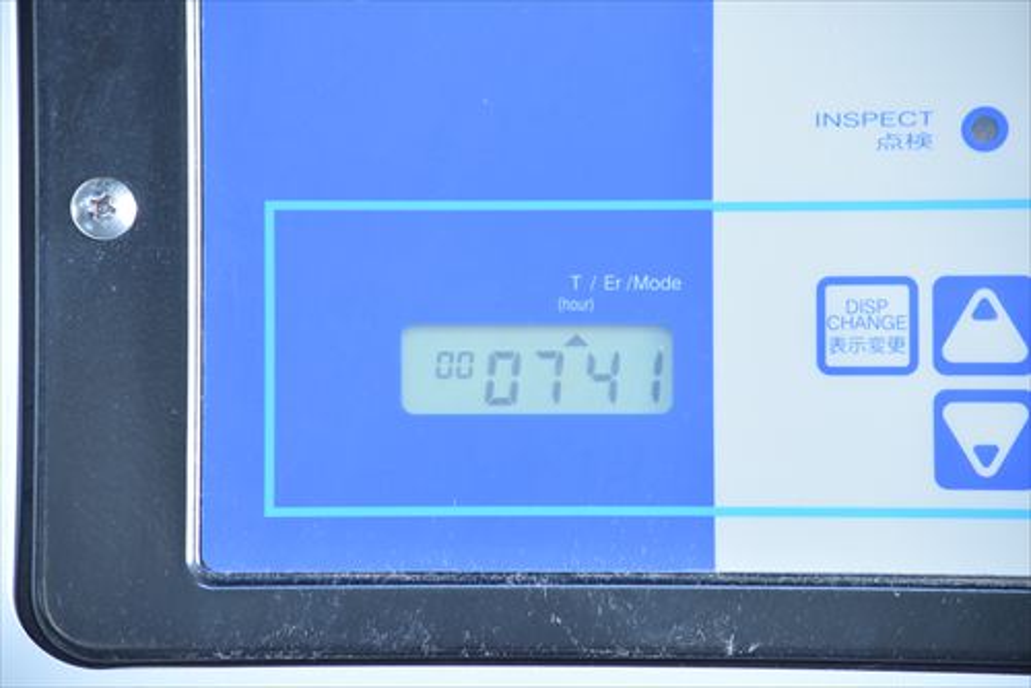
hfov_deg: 11.8
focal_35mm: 174
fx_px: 4986
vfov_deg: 7.9
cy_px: 344
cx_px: 516
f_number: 6.3
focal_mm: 116
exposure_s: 1/60
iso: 1250
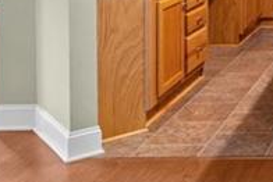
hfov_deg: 22.8
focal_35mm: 73
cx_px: 405
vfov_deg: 17.1
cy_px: -80
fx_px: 554
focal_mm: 14
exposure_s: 1
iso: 200
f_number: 8
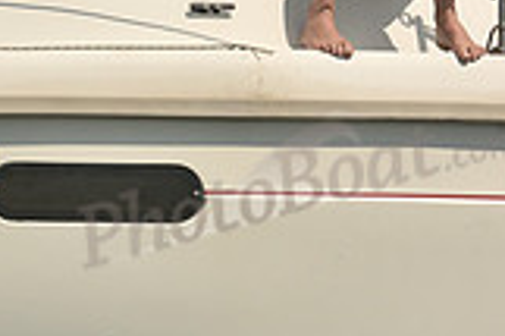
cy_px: 68
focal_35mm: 505
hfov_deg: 4.1
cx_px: -82
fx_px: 7077
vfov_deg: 2.7
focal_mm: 140
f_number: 9
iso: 320
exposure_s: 1/1000
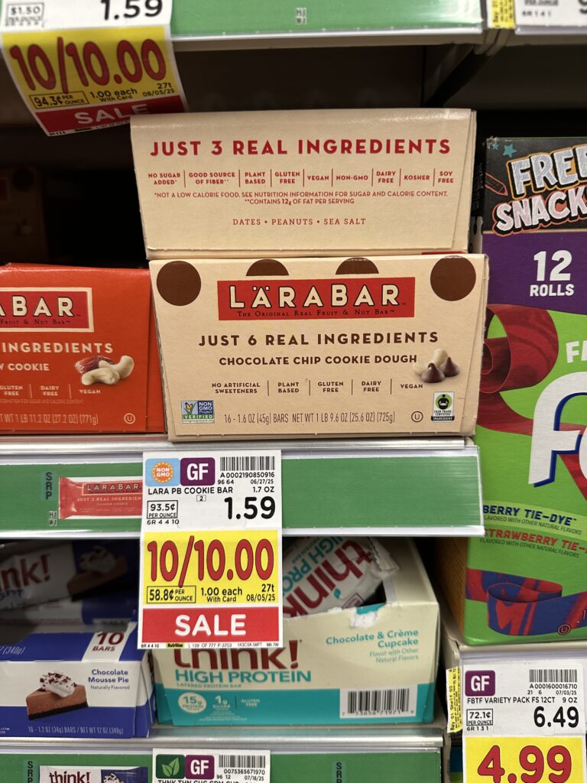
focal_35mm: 24
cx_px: 294
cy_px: 392
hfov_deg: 56.8
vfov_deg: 71.6
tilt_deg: -16.9
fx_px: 543
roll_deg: -0.6
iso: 160
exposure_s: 1/61
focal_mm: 6.86
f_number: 1.78
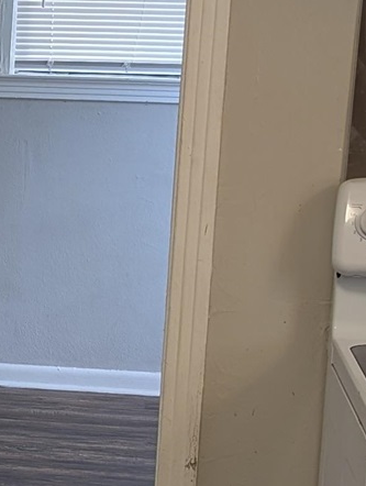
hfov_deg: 11.5
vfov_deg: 15.7
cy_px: 358
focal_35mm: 125
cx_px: -159
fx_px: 1757
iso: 160
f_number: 1.68
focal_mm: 6.9
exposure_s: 1/60
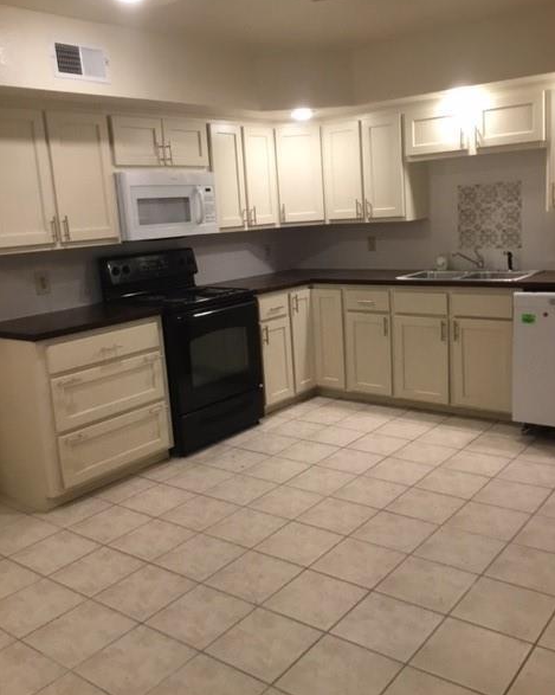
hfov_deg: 44.5
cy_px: 327
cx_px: 282
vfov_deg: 54.2
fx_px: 678
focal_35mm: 33
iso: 40
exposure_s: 1/30
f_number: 2.4
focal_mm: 3.3
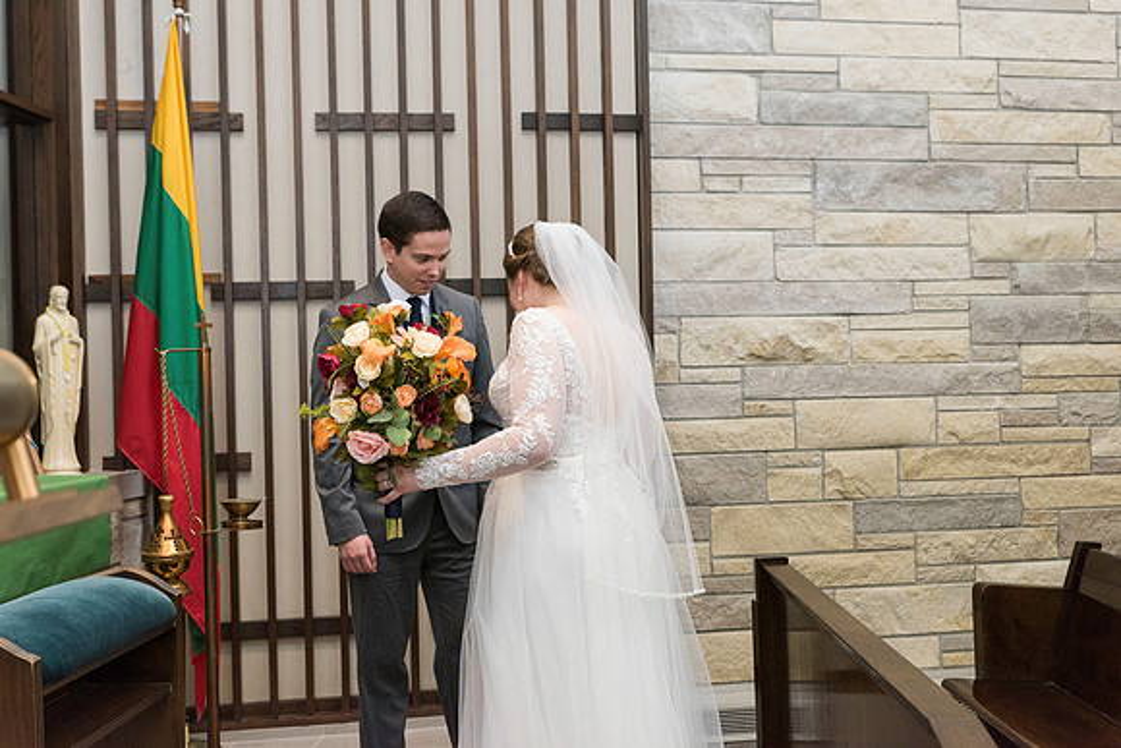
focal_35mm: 40
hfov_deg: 48.4
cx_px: 560
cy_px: 374
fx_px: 1246
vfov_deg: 33.4
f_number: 4.5
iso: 1250
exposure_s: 1/160
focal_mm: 40
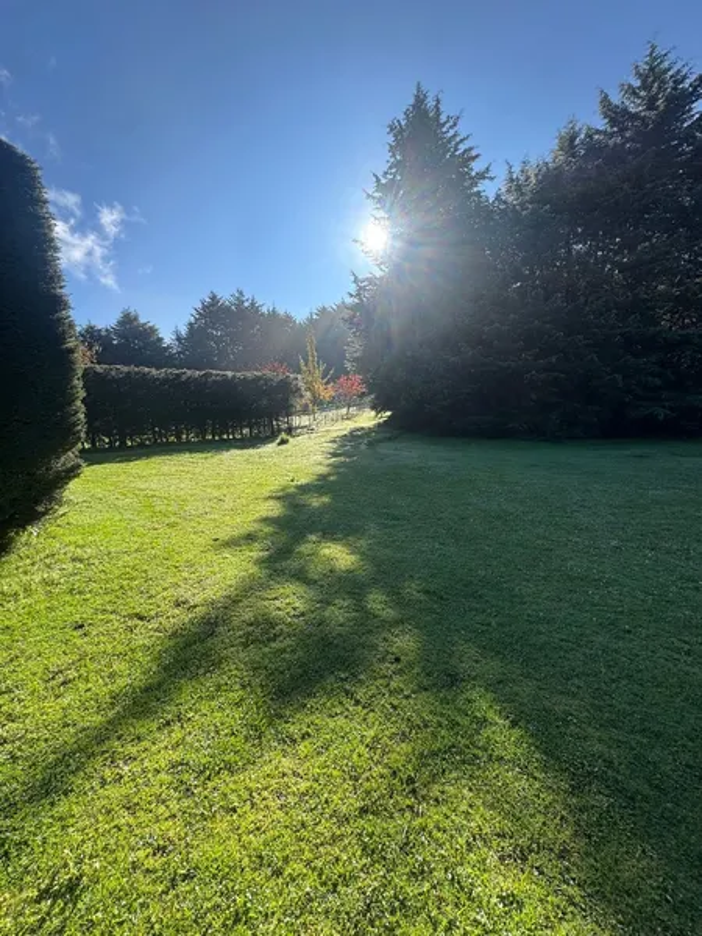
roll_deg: +3.1
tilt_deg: -6.3
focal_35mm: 14
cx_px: 351
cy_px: 468
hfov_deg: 85.7
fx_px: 379
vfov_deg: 102.1
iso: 40
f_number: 2.2
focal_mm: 2.22
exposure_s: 1/533
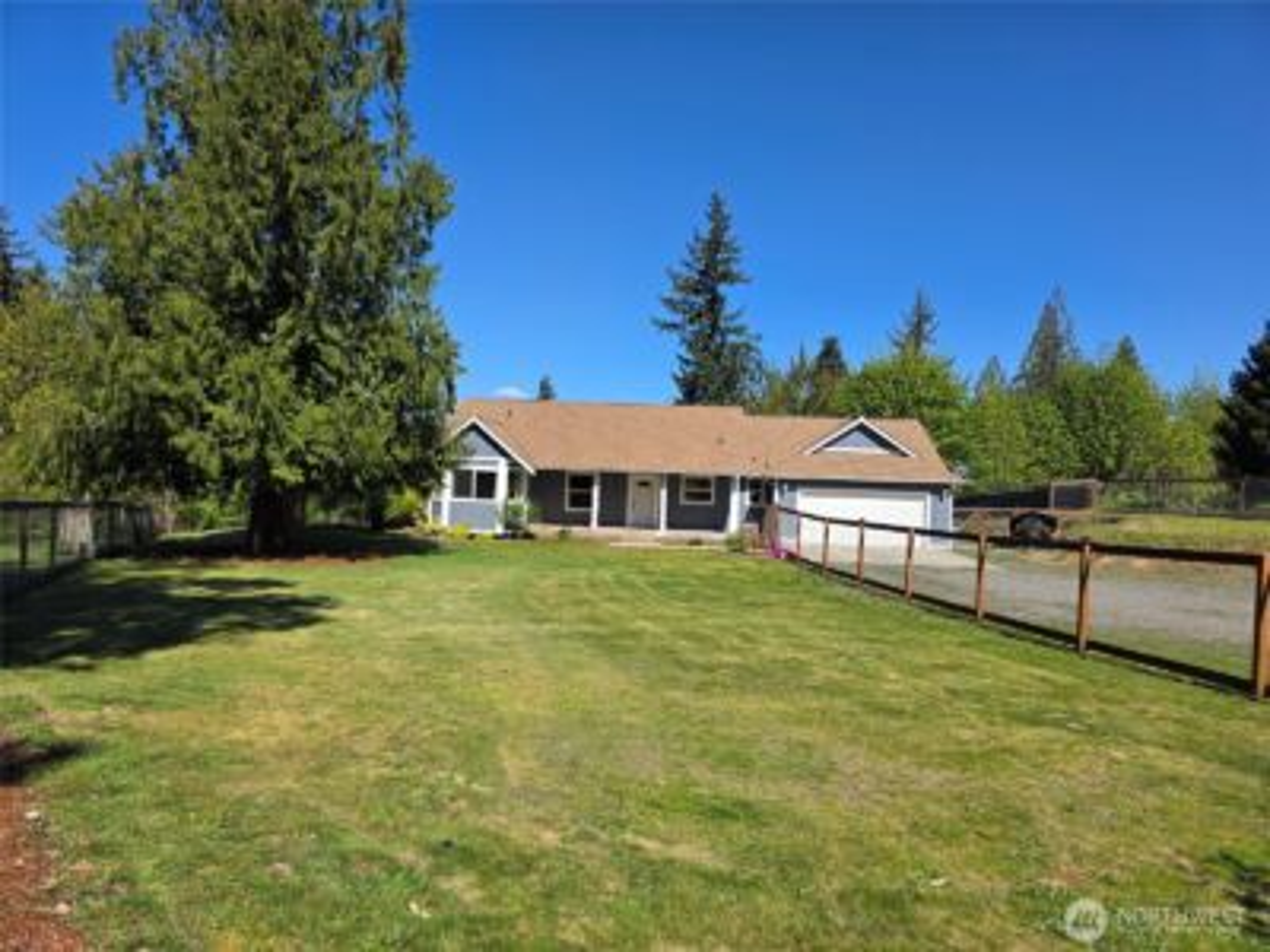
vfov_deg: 58.9
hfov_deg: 73.9
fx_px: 844
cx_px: 635
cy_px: 476
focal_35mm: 23
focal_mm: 6.3
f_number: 1.7
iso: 80
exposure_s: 1/6574
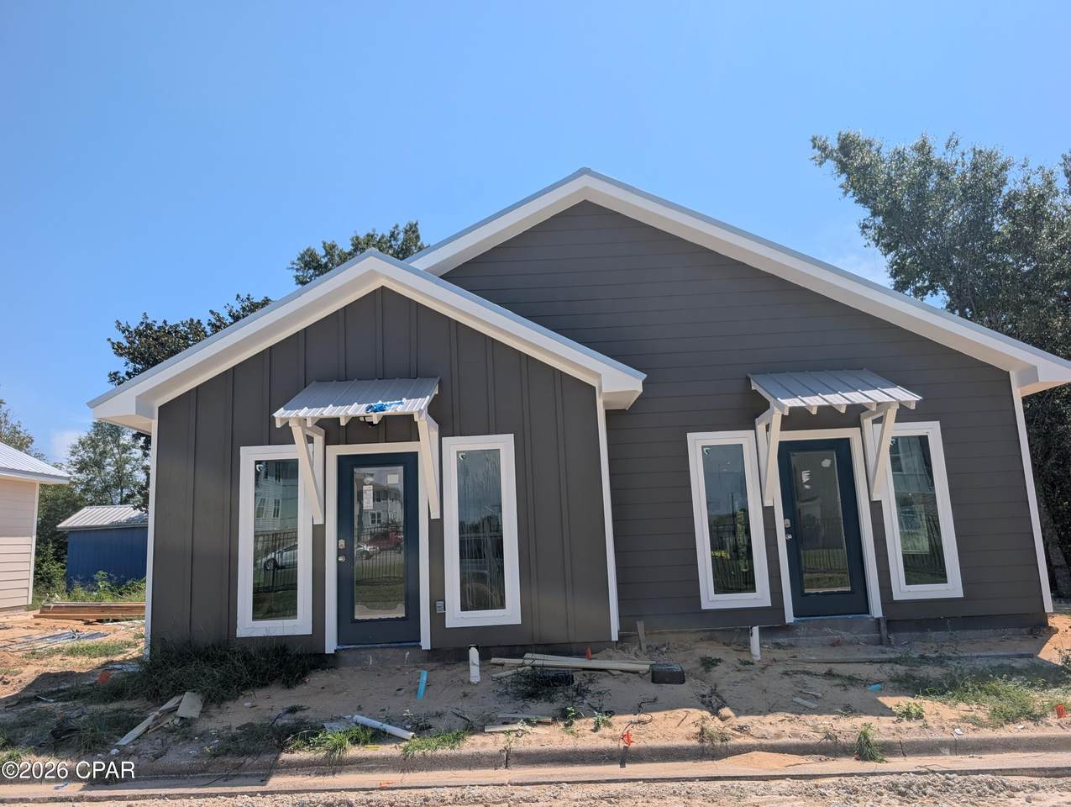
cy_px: 404
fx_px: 744
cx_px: 536
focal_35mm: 24
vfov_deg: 56.9
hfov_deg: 71.5
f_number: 1.68
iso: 22
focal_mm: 6.9
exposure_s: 1/12195
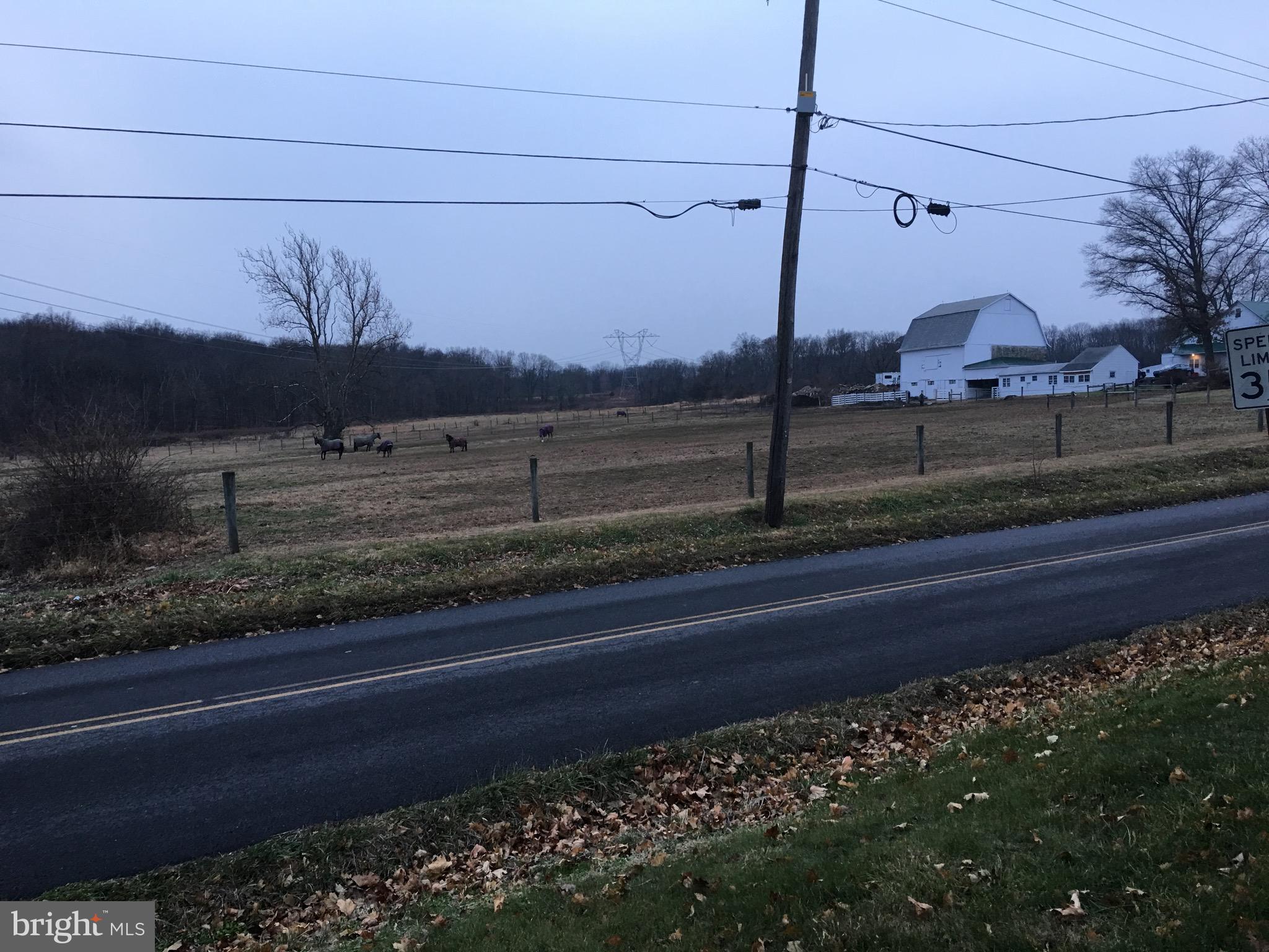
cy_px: 476
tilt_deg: +0.1
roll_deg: -2.2
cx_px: 634
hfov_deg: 61.7
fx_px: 1063
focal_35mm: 29
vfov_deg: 48.2
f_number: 2.2
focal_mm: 4.15
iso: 32
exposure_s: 1/30
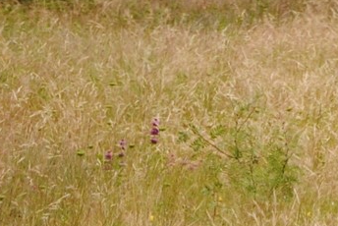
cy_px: -454
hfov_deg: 2.8
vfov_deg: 1.9
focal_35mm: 738
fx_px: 6935
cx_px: 799
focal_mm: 78
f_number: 5.6
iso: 100
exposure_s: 1/500
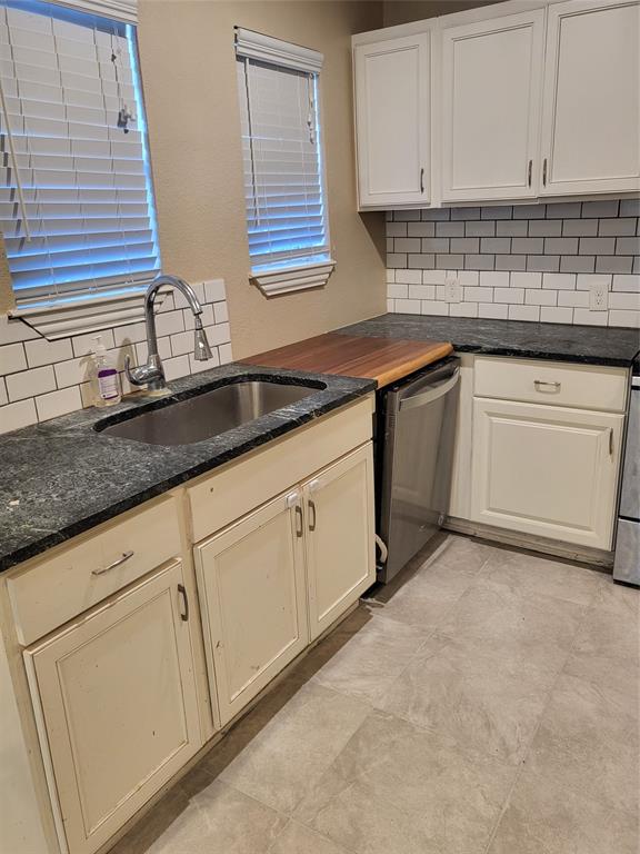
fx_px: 641
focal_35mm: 26
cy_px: 427
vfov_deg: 67.3
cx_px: 320
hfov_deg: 53.1
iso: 250
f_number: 1.8
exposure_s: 1/60
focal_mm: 4.25
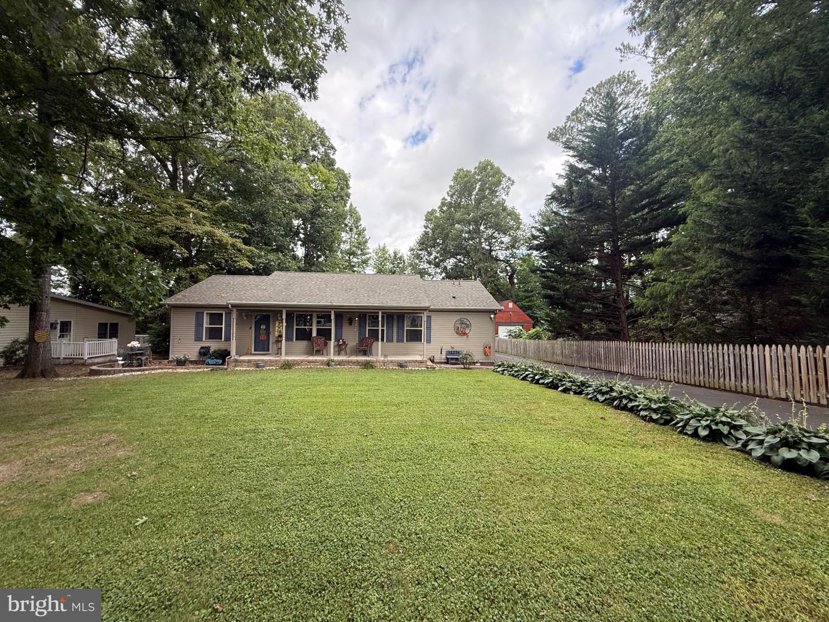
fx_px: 335
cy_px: 311
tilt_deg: +1.7
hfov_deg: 102.1
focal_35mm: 14
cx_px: 414
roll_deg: -0.2
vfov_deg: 85.7
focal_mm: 2.22
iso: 64
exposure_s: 1/374
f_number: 2.2
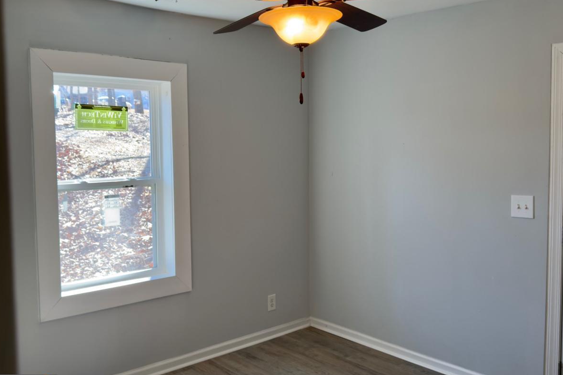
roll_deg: +0.6
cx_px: 279
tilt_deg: -4.2
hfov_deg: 50.7
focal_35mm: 38
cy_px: 182
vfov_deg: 35.1
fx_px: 594
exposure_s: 1/120
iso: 64
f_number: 1.78
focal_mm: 6.76
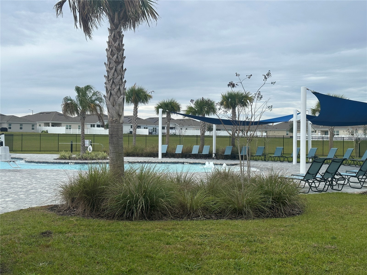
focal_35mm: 48
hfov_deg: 39.7
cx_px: 184
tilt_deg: +0.3
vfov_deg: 30.3
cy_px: 138
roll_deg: +0.1
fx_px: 509
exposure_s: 1/1145
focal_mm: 6.86
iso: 64
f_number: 1.78
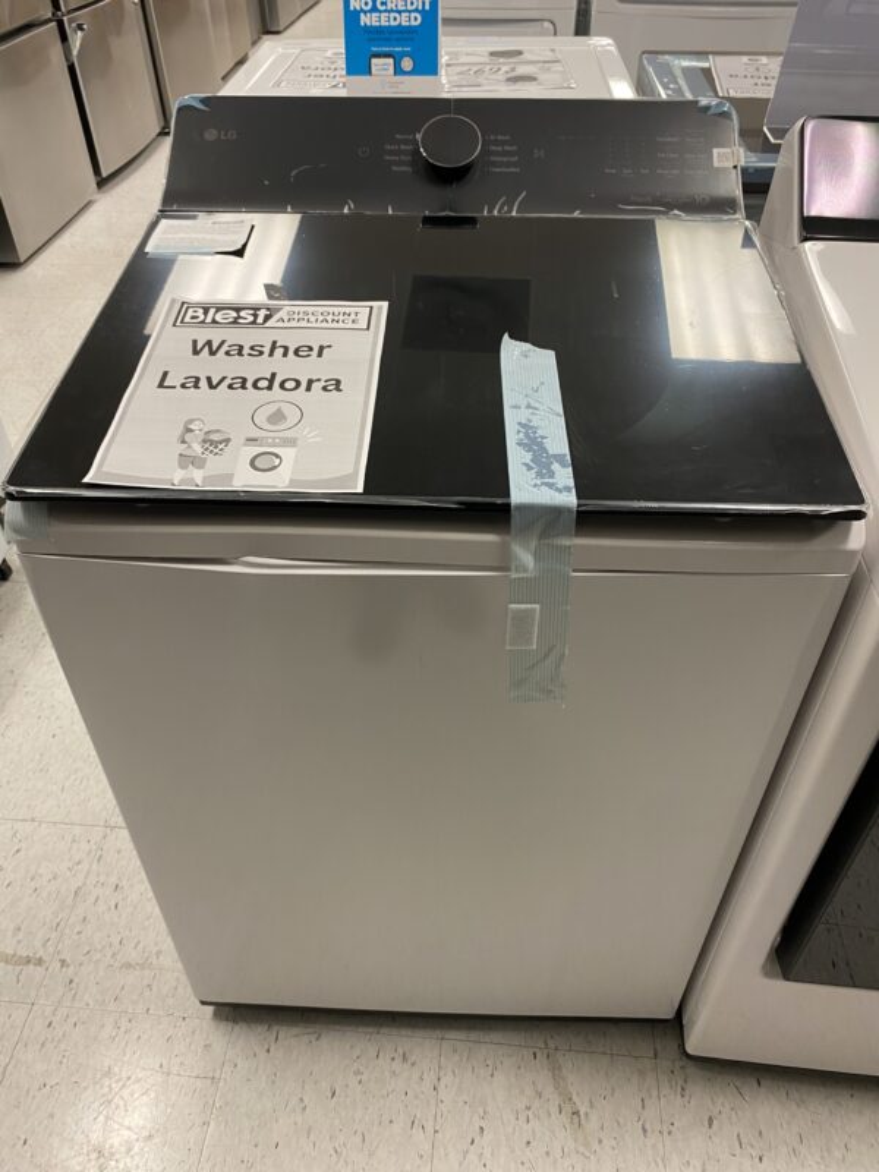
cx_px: 440
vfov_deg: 67.3
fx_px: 880
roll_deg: -0.6
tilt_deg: -39.2
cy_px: 586
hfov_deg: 53.1
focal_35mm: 26
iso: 100
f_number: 1.8
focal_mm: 4.25
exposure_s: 1/40
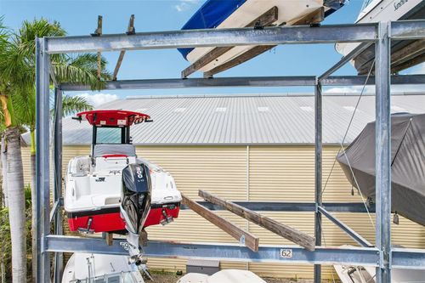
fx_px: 260
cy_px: 142
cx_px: 212
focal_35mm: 22
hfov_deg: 78.6
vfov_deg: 57.2
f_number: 2.8
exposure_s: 1/2000
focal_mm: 8.4
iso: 130
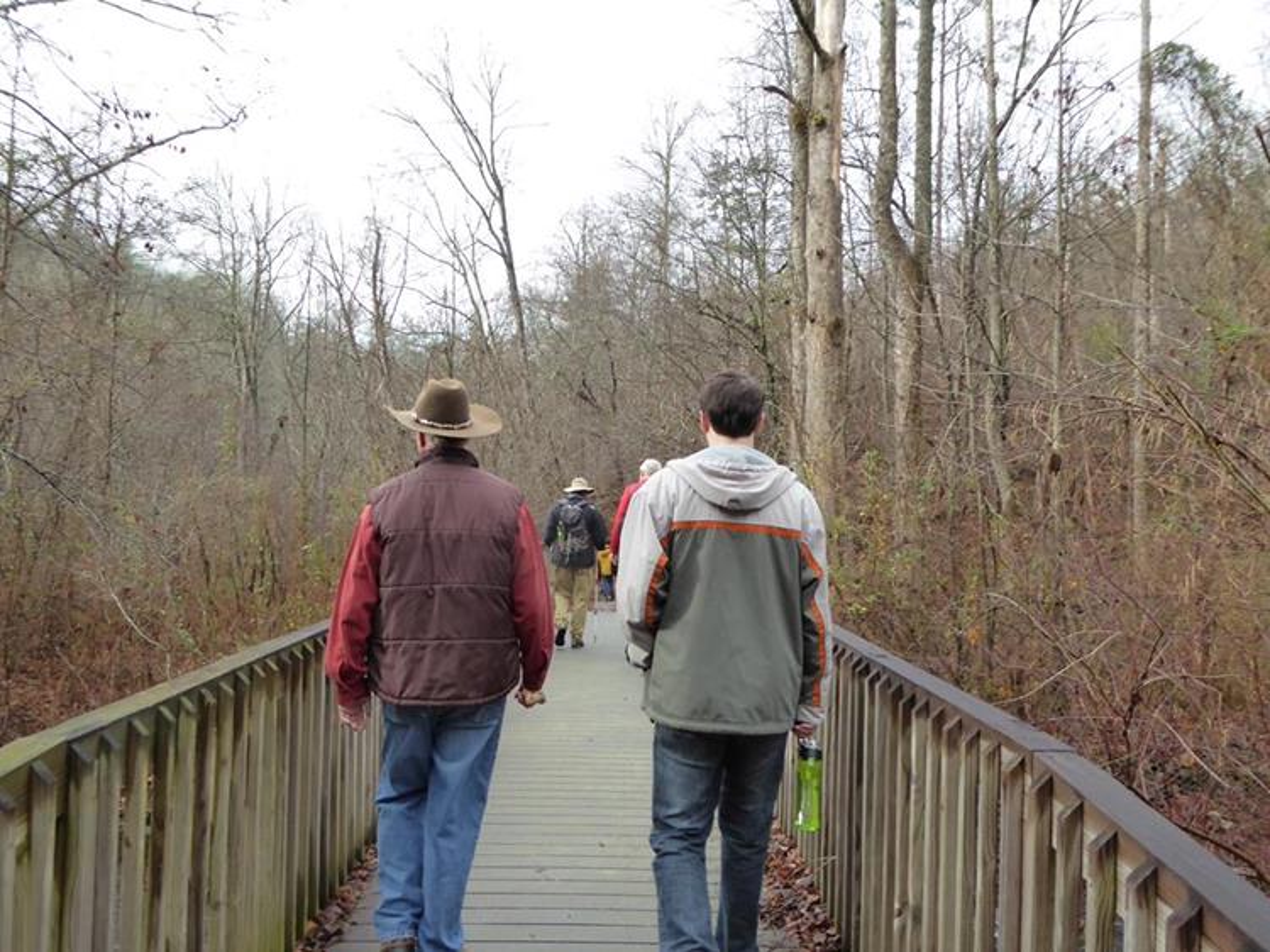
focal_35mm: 29
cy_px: 476
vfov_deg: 48.2
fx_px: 1064
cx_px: 635
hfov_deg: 61.7
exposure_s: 1/250
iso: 250
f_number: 3.5
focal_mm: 5
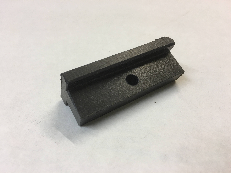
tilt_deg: -38.8
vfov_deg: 48.2
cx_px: 116
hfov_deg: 61.7
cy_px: 86
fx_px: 194
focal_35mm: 29
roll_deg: +0.2
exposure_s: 1/17
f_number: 2.2
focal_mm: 4.15
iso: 40
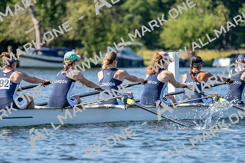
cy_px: 79
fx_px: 2471
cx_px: 118
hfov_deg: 5.7
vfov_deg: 3.8
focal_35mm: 363
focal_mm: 350
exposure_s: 1/1600
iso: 400
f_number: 6.3
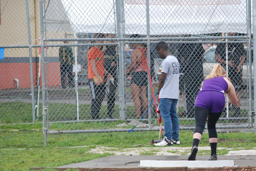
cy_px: 104
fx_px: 1766
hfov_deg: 8.3
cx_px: 170
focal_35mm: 248
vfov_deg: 5.6
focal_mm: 120
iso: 1000
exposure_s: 1/800
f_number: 7.1
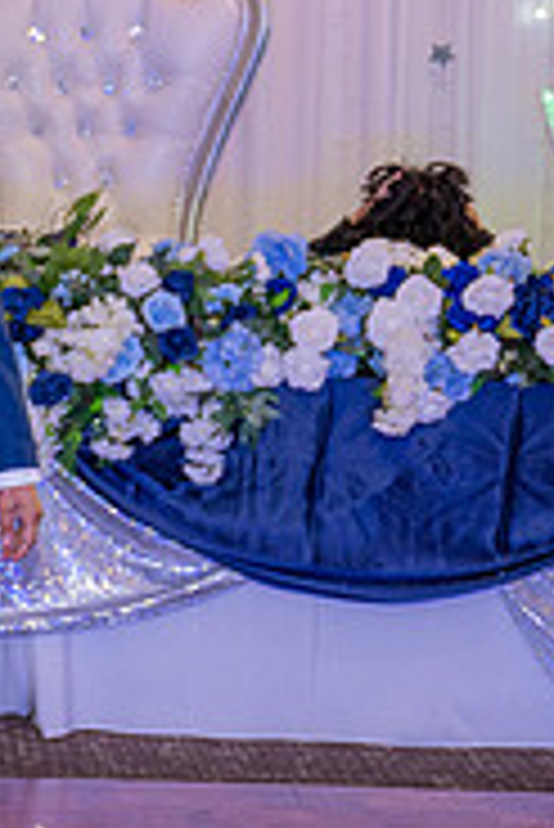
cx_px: -504
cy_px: 425
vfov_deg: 14.1
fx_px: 3341
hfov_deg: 9.0
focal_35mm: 145
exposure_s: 1/200
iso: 1000
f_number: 2.8
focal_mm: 46
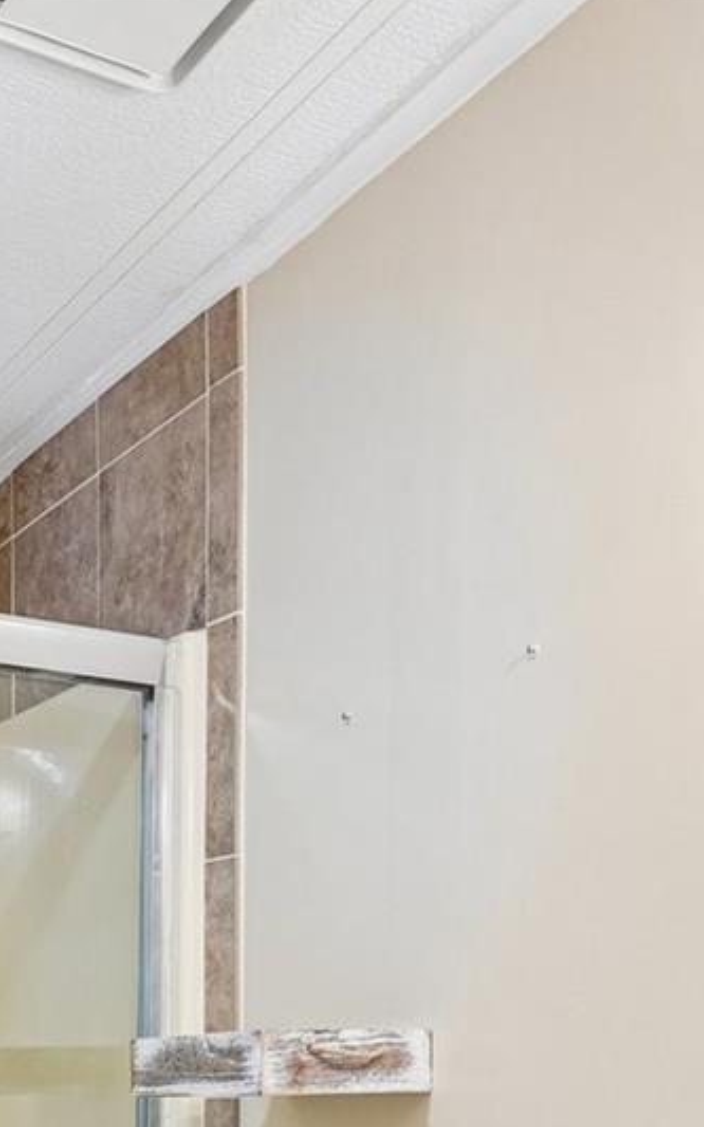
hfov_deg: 24.4
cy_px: 1112
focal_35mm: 52
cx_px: 129
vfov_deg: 35.4
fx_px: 1597
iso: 400
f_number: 8
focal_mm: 17
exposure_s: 1/15
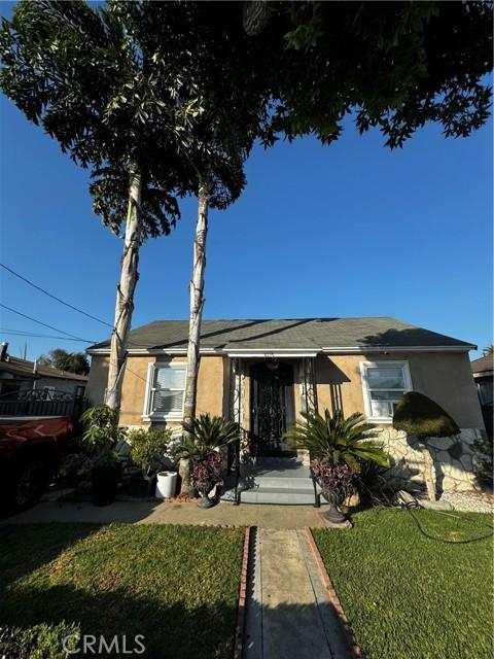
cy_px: 330
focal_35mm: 14
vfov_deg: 102.1
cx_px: 247
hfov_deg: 85.7
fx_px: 266
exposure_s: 1/1789
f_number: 2.2
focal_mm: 2.22
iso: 50
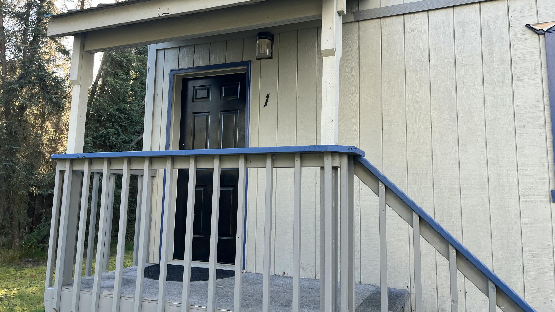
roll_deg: -1.3
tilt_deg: +8.1
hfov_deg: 66.1
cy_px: 141
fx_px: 427
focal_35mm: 29
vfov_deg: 40.1
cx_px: 271
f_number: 1.6
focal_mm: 5.1
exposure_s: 1/196
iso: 40
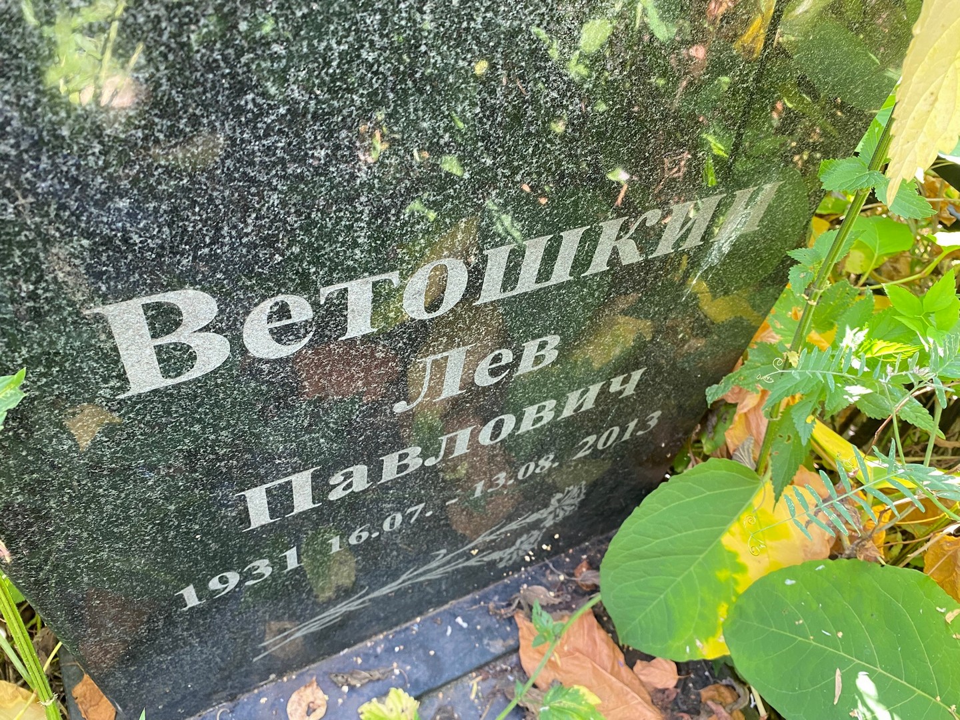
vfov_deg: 53.1
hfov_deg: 67.3
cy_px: 360
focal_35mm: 26
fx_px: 721
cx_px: 480
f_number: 1.8
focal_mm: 4.25
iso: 125
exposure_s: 1/88
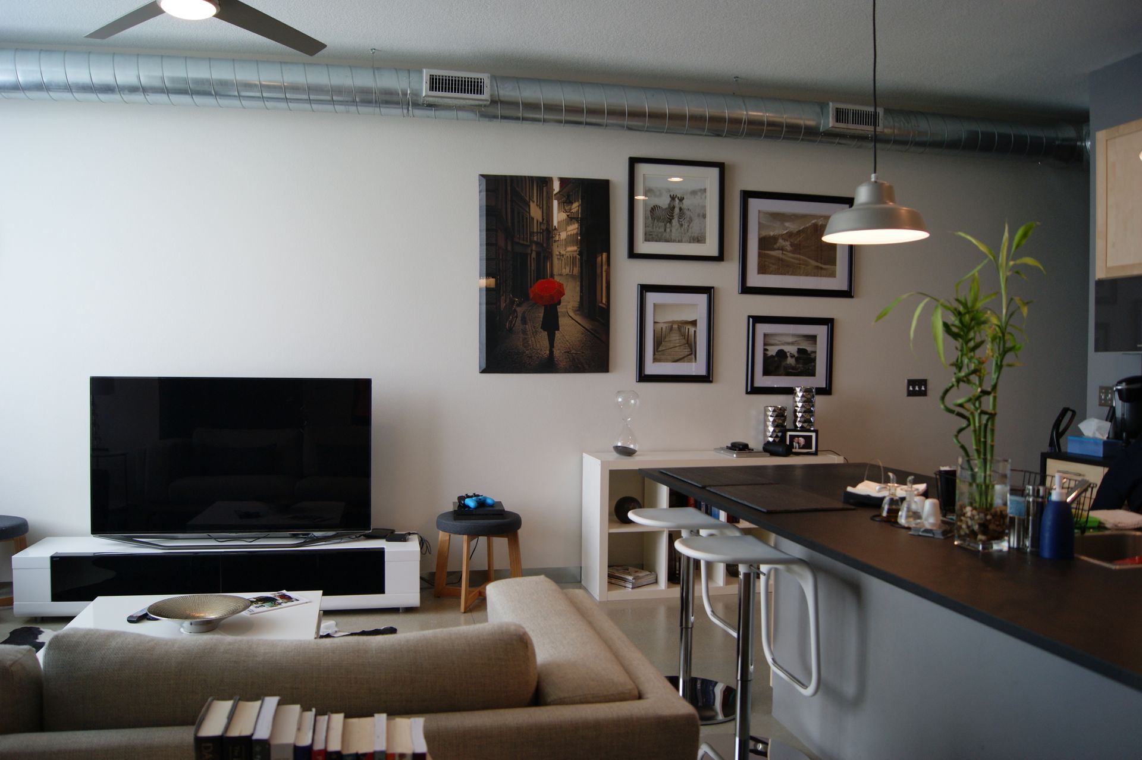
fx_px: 856
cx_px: 571
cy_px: 380
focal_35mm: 27
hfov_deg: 67.4
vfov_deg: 47.9
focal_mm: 18
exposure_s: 1/30
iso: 160
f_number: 3.5
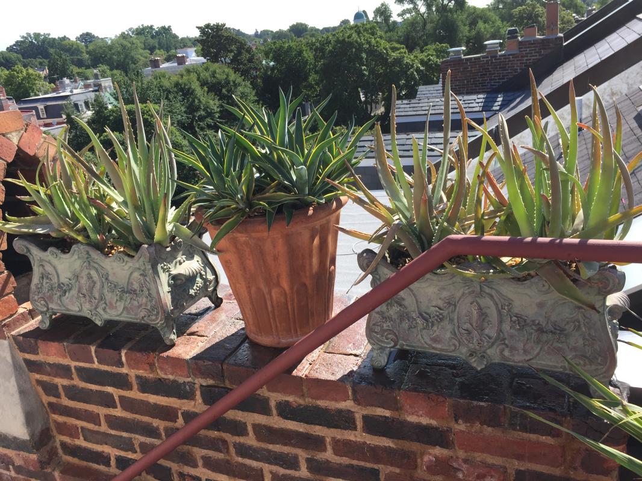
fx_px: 538
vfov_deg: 48.2
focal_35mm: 29
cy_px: 240
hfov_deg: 61.6
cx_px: 321
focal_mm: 4.15
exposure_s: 1/942
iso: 32
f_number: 2.2
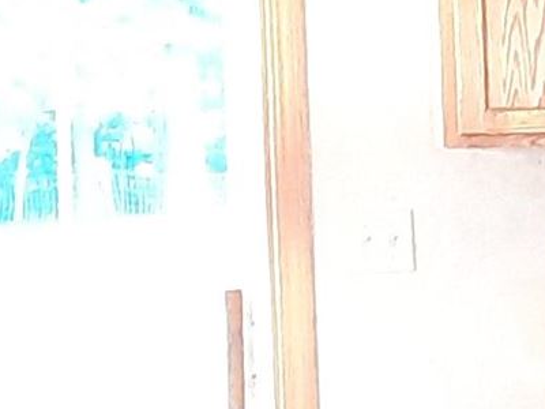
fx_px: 3023
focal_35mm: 192
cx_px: 1650
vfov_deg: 7.7
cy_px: 236
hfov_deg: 8.5
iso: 400
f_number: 2
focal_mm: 4.6
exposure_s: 1/24
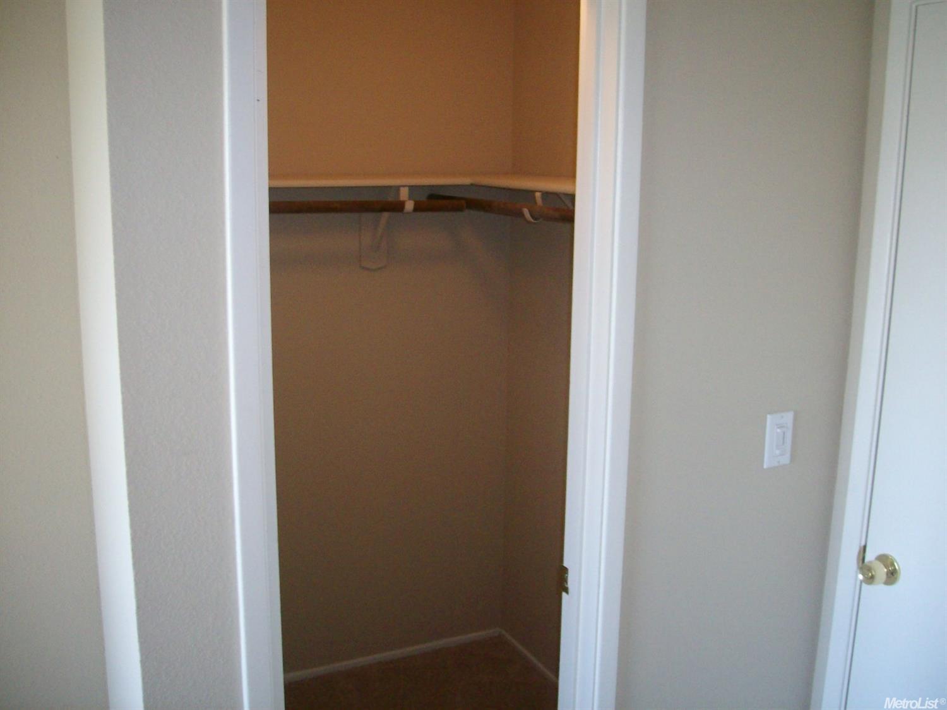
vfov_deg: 40.7
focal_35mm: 35
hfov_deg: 52.6
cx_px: 474
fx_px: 957
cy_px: 355
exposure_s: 1/40
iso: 200
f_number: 2.8
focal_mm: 5.8
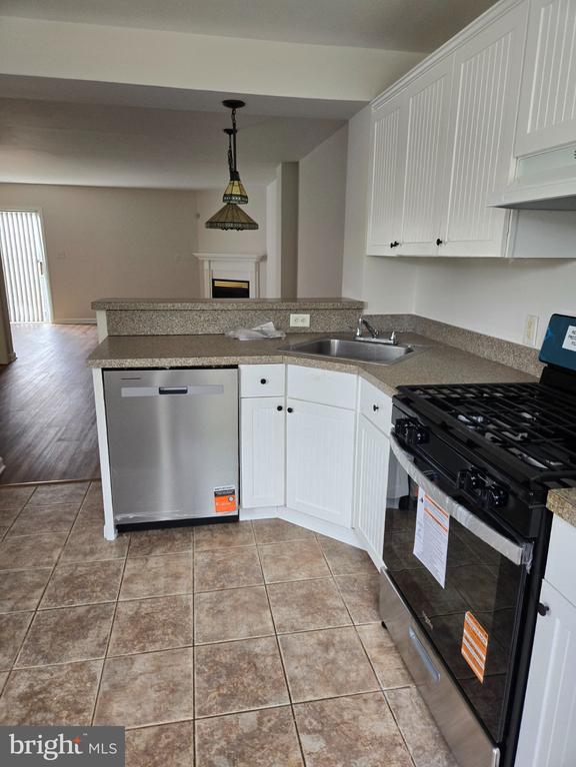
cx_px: 288
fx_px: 510
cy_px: 384
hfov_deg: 58.9
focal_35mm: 23
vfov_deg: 73.9
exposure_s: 1/120
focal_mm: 5.4
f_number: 1.8
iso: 160
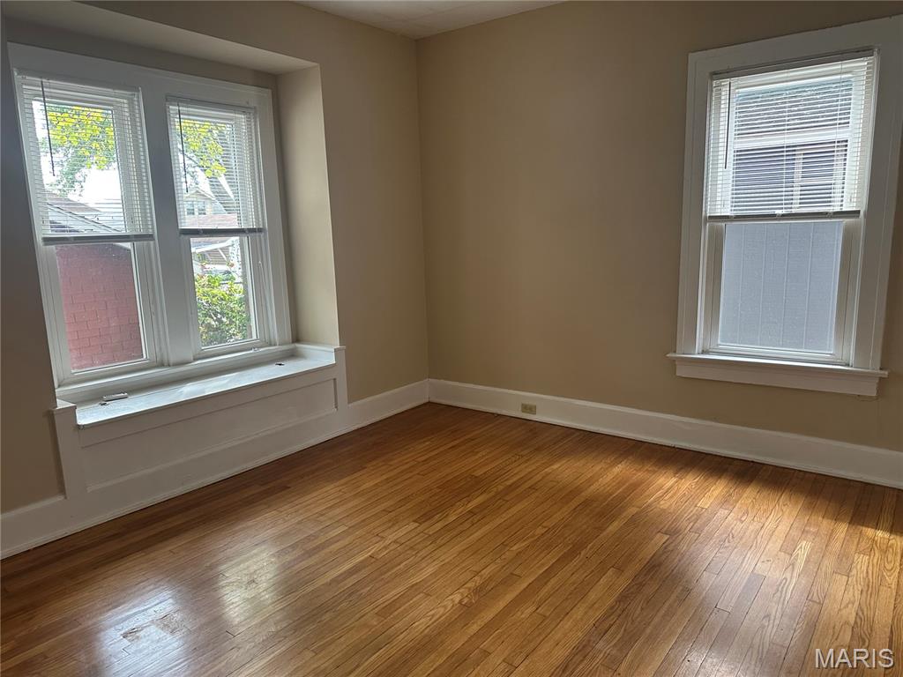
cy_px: 338
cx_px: 452
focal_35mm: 24
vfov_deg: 56.8
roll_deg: +2.0
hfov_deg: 71.6
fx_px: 626
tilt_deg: -11.4
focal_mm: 6.86
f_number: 1.78
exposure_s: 1/121
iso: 200
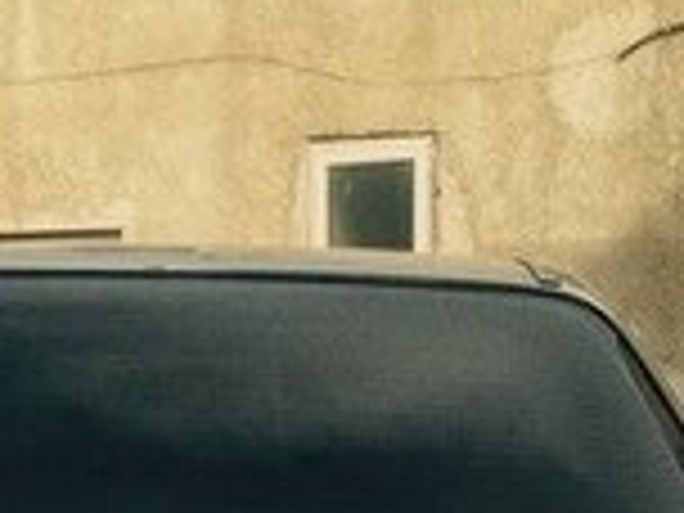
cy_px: 1055
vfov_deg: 9.6
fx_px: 2826
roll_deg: -0.8
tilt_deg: -10.4
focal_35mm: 143
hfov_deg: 13.8
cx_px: 297
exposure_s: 1/1808
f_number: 2.4
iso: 50
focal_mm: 4.12
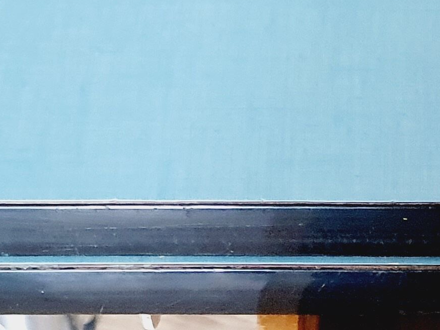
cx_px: 609
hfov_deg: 15.4
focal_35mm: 120
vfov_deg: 11.6
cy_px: 561
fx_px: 1525
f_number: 1.5
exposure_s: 1/33
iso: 640
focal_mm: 4.32
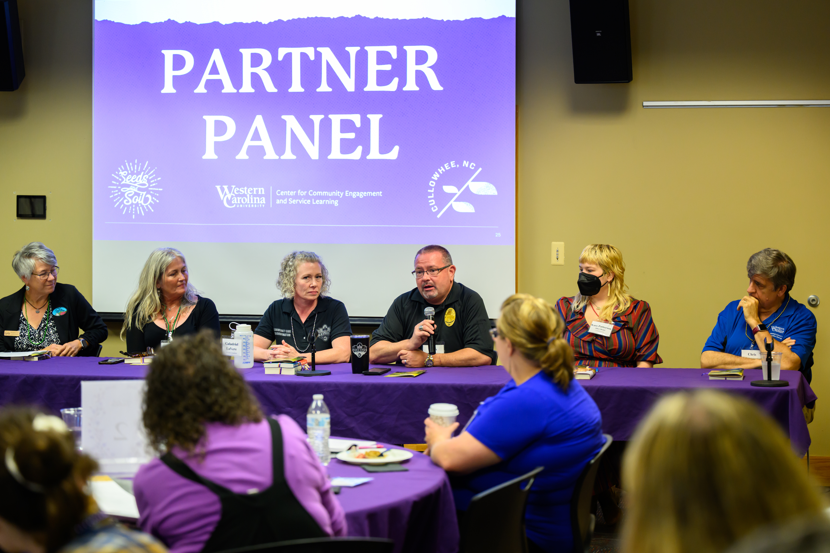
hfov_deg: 28.5
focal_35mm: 71
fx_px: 1637
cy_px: 279
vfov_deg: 19.2
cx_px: 413
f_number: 2.8
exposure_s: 1/200
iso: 1600
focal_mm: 70
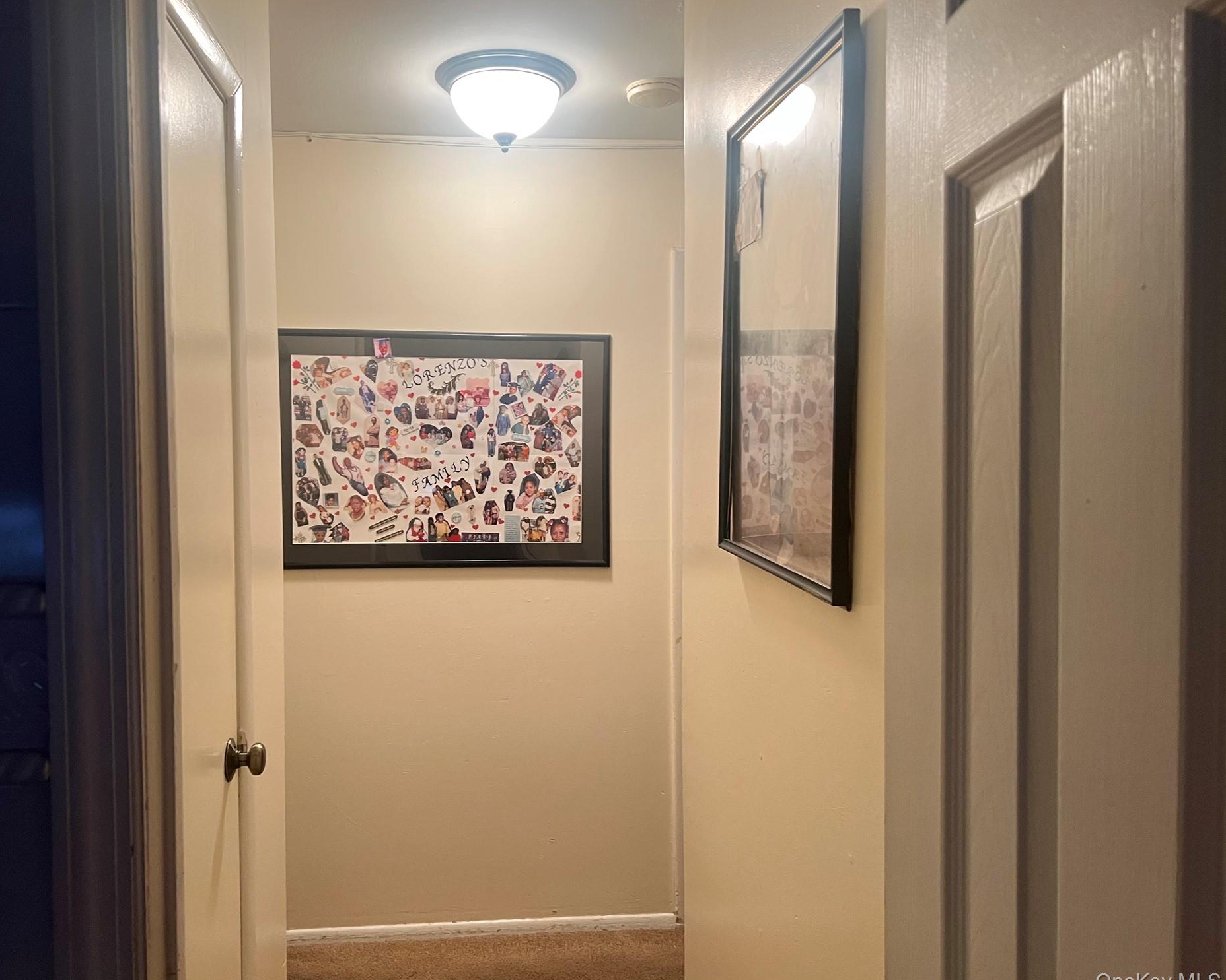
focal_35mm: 28
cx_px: 554
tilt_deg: -1.2
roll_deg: +0.9
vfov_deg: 51.5
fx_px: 1016
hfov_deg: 62.1
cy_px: 490
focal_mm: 5.7
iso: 160
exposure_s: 1/60
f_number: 1.5
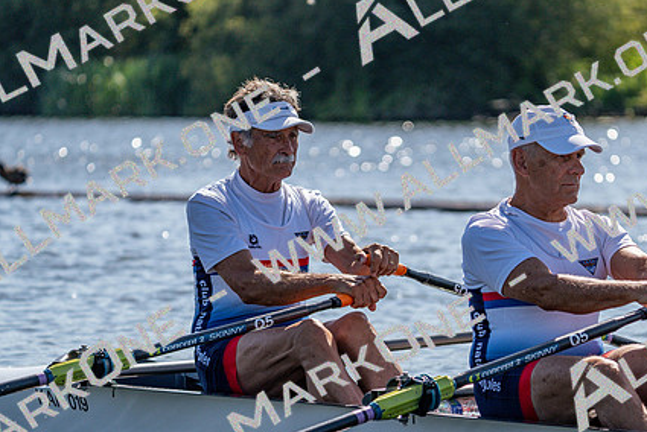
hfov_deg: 7.5
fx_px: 4910
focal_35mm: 273
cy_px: 288
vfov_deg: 5.0
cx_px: 440
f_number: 5.6
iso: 250
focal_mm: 200
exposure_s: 1/2000
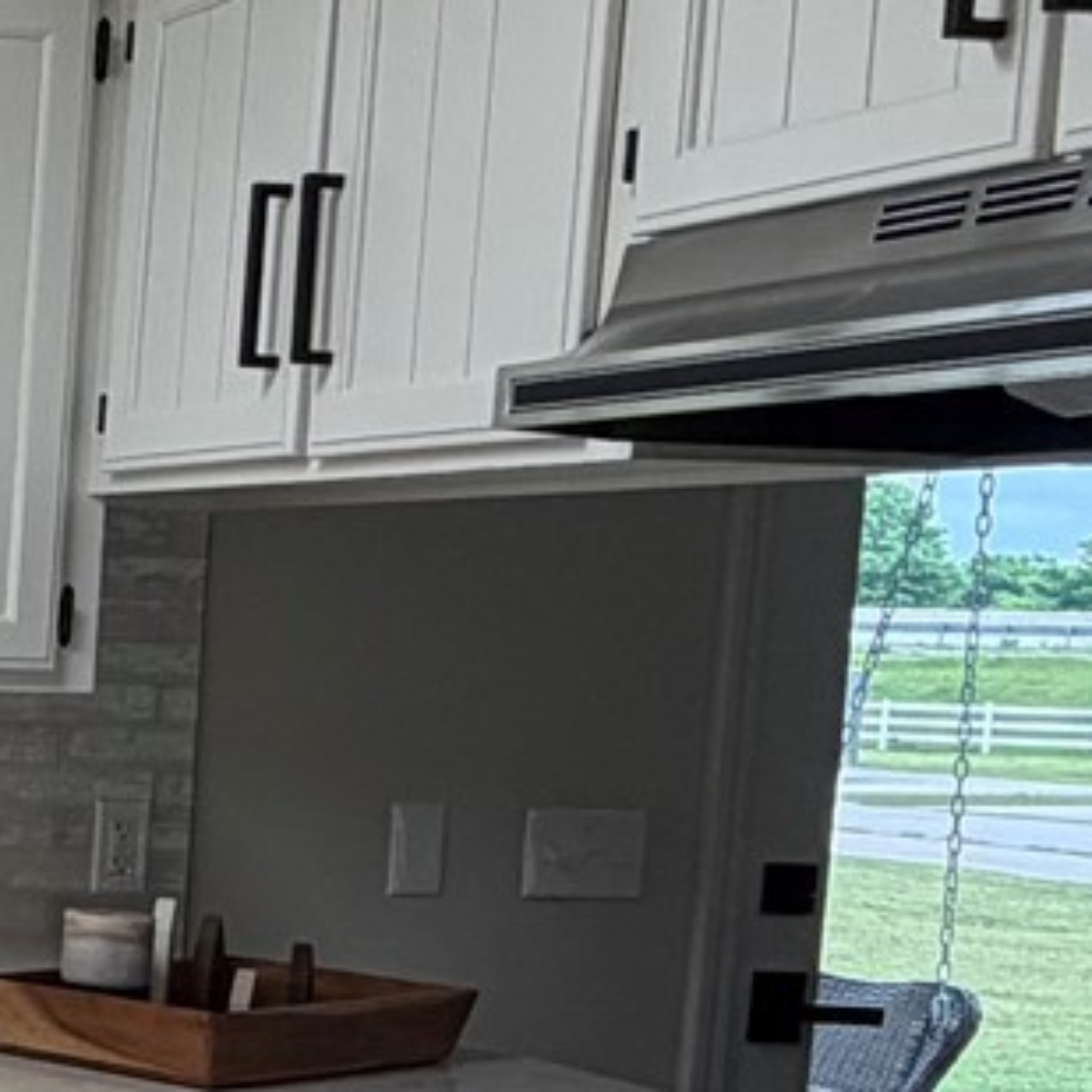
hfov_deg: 17.7
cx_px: -919
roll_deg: -1.2
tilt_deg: -5.7
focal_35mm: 77
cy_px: 869
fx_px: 2748
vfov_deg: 22.2
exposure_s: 1/120
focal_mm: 2.22
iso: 160
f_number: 2.2
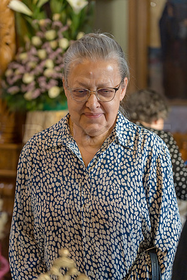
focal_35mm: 91
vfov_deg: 22.4
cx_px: 94
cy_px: 140
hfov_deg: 15.0
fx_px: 709
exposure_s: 1/200
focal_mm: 91
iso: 2000
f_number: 4
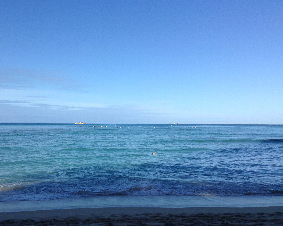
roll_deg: -1.0
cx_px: 108
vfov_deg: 36.5
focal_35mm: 41
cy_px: 122
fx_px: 343
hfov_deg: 44.4
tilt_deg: -2.1
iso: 25
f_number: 2.4
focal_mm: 3.3
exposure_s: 1/1318
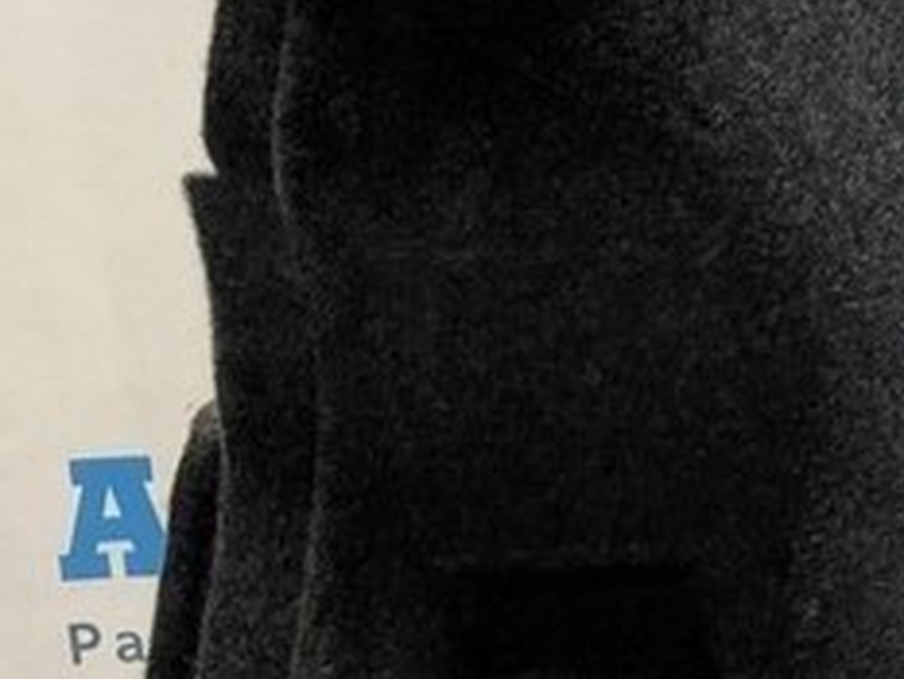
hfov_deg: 14.0
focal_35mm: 123
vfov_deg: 12.0
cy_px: 535
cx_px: 1703
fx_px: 3214
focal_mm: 4
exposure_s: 1/20
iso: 40
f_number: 1.8
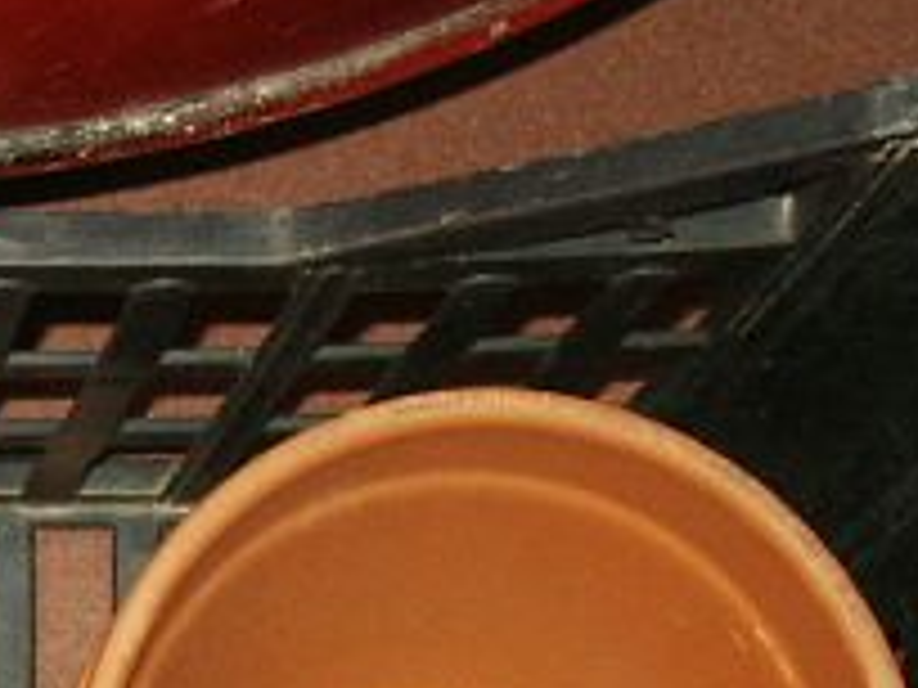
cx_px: -495
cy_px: 1084
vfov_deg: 6.5
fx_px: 5940
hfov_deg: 8.6
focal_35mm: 224
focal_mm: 11.91
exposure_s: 1/60
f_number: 3.6
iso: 200
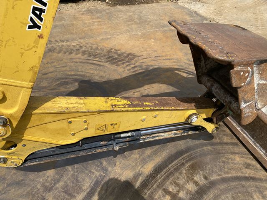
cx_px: 134
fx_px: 201
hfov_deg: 67.3
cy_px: 100
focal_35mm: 26
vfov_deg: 53.1
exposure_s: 1/2967
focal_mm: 4.25
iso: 32
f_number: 1.8
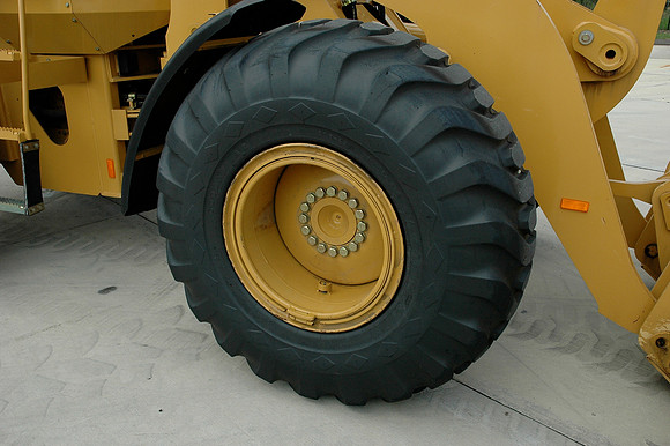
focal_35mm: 33
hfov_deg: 57.3
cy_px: 223
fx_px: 614
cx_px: 335
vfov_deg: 39.9
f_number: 10
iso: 400
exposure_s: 1/320
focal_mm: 22
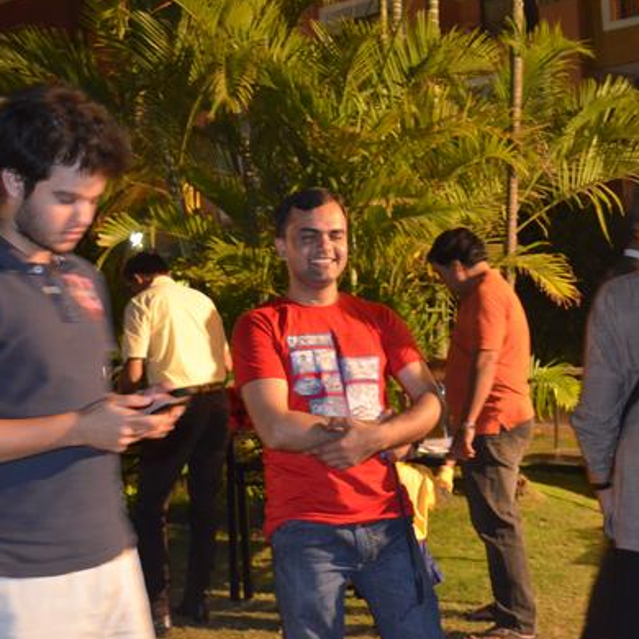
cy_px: 320
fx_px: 982
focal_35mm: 47
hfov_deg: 36.1
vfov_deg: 36.1
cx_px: 321
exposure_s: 1/15
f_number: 4
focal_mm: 24
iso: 3200
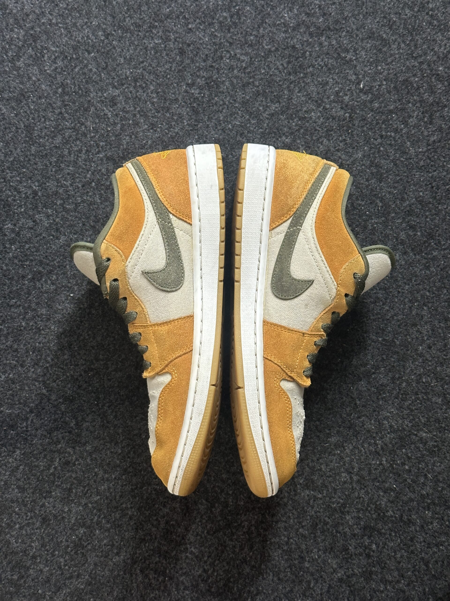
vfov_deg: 39.7
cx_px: 225
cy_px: 300
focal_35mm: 48
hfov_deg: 30.3
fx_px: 832
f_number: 1.78
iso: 250
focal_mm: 6.86
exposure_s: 1/33
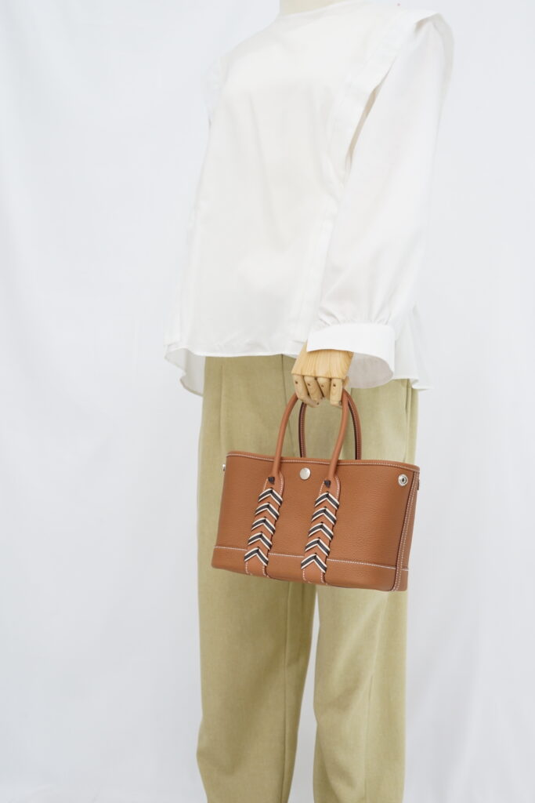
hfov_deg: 27.0
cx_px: 268
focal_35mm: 50
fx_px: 1114
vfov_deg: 39.6
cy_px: 402
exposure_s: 1/8
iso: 640
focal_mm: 50
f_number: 6.3
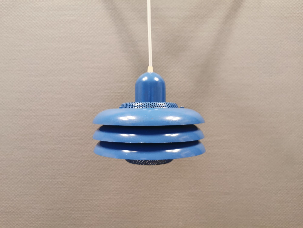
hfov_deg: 65.3
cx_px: 152
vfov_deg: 51.4
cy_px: 114
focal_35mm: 27
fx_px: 236
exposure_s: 1/50
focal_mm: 5.56
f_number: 1.6
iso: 250
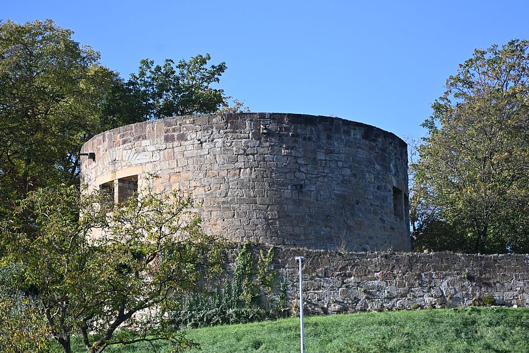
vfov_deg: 4.2
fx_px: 4776
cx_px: 261
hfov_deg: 6.3
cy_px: 197
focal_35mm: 325
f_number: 6
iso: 200
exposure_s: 1/500
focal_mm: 244
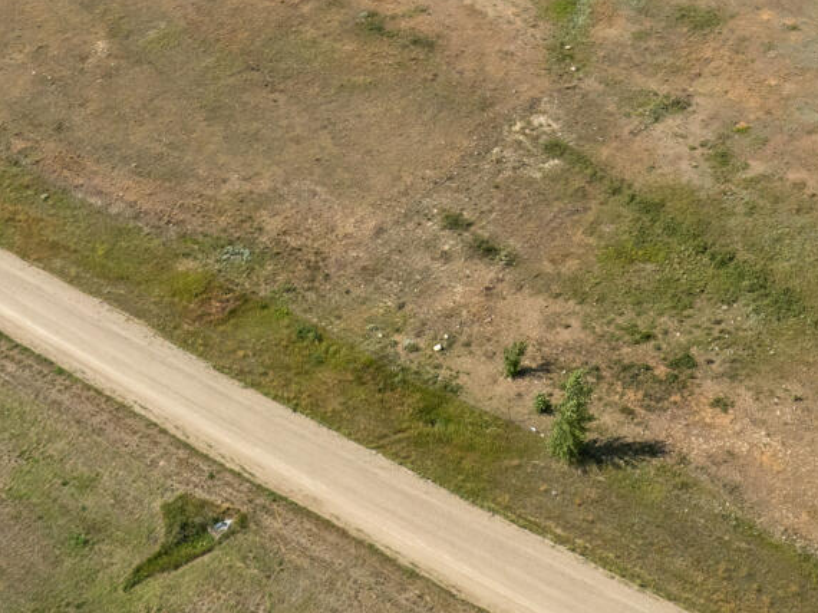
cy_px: -235
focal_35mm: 72
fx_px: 1701
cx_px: 708
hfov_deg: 26.3
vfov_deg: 18.6
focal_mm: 12.29
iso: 100
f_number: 6.3
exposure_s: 1/1000
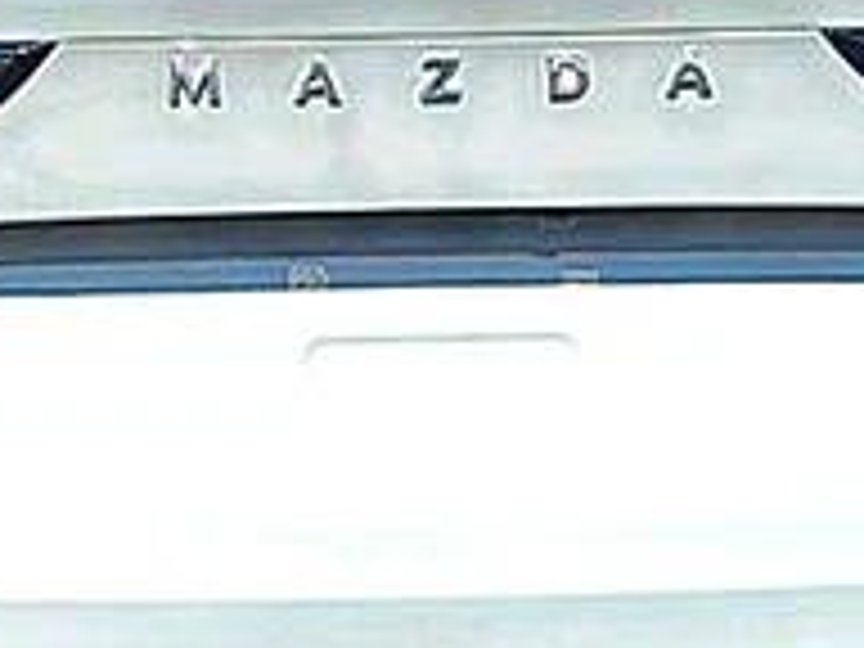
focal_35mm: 135
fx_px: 3370
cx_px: 428
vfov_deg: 11.0
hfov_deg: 14.6
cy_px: 322
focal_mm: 6.86
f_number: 1.78
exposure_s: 1/4808
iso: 80
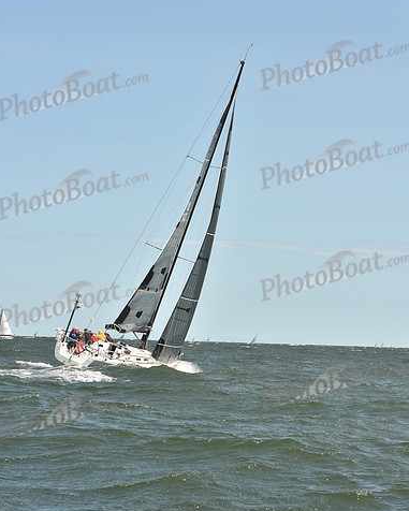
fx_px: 1210
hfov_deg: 19.2
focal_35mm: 80
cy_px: 233
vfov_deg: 23.8
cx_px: 204
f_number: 9
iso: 250
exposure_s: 1/800
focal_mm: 70
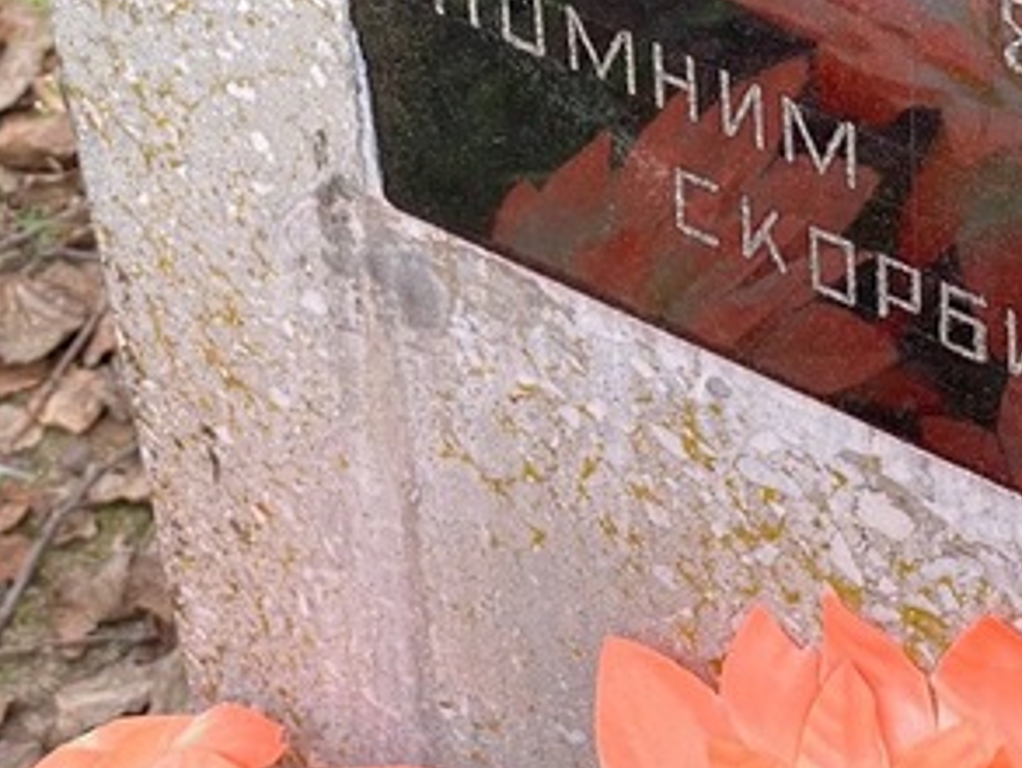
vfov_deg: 10.2
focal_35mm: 142
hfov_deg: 13.9
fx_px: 4194
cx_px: 739
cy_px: -237
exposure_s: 1/217
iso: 20
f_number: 2
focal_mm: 6
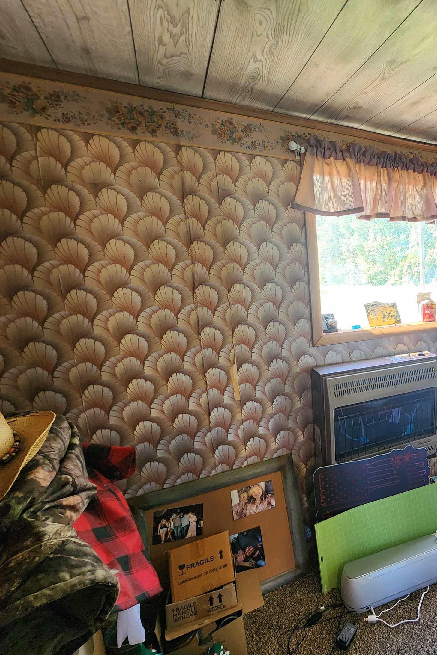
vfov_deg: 86.9
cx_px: 420
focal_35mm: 19
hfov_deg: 53.3
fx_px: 346
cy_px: 334
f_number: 2.2
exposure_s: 1/60
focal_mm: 2.2
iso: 200
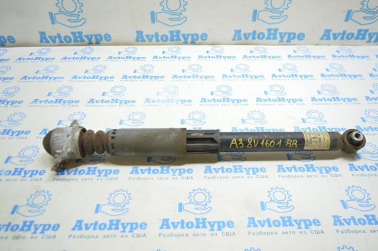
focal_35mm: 27
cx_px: 189
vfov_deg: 47.8
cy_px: 126
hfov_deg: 67.4
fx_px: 283
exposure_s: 1/40
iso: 400
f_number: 3.5
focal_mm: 18
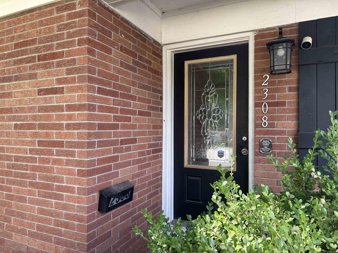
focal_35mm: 26
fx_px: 254
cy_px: 126
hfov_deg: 67.3
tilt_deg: +0.8
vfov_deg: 53.1
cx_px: 169
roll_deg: +0.4
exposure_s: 1/122
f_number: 1.6
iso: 80
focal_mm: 5.96
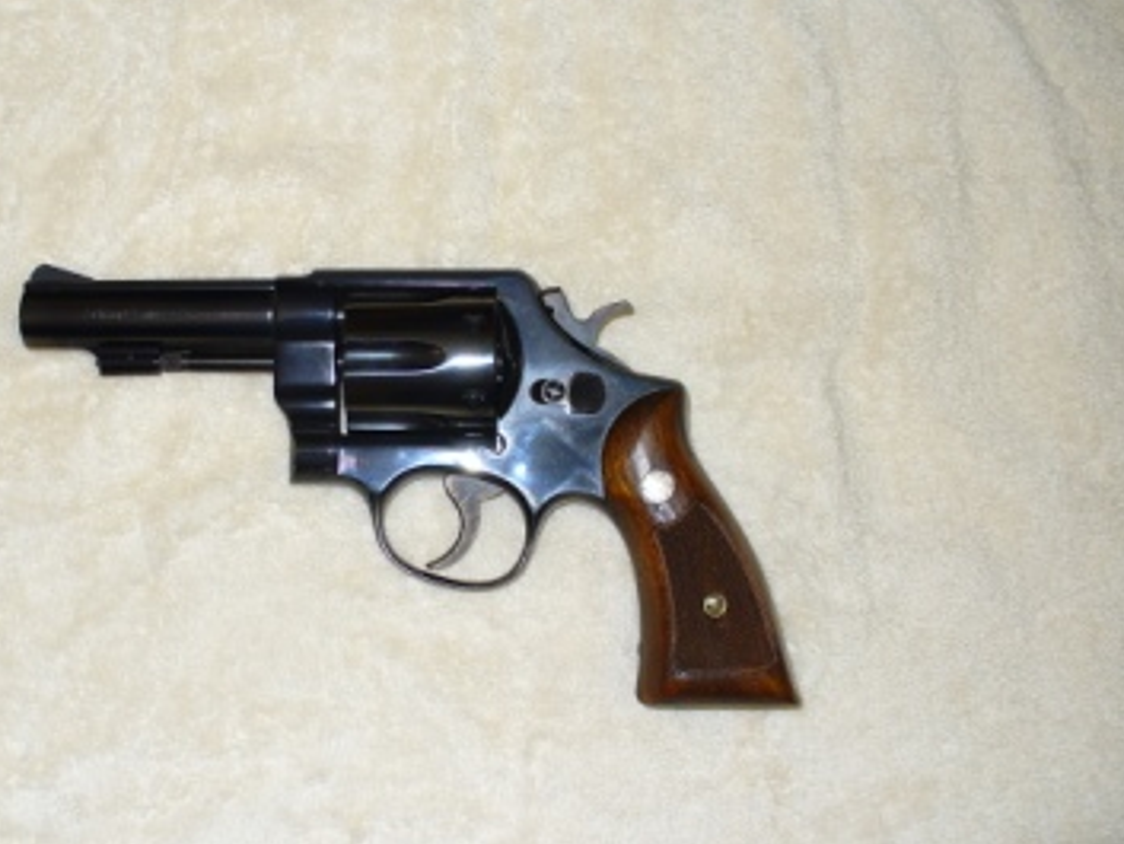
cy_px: 436
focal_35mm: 47
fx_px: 1527
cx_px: 436
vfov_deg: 30.9
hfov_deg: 40.2
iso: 100
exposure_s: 1/30
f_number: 2.8
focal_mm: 6.1
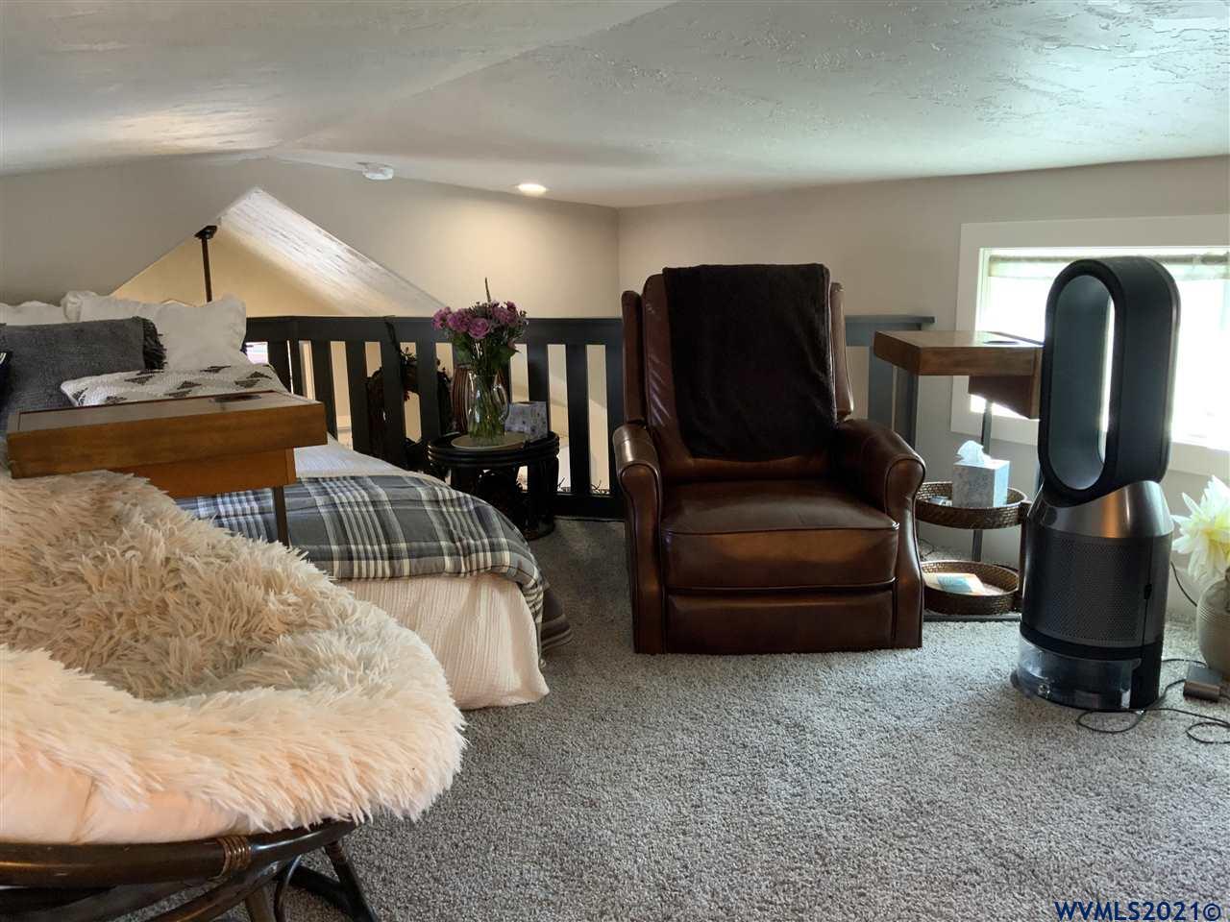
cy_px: 461
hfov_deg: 61.7
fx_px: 1030
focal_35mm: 29
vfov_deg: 48.2
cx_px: 615
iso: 160
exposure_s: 1/60
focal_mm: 3
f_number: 1.8
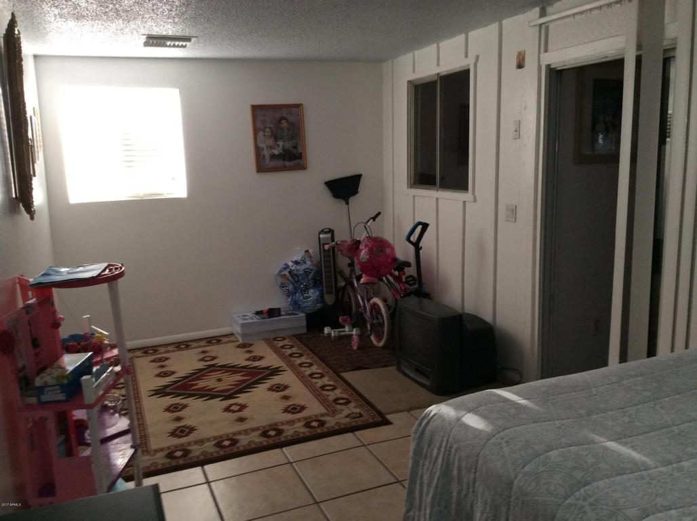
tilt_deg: -11.6
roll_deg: +3.2
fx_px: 643
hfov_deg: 56.9
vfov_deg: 44.1
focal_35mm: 32
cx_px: 348
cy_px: 260
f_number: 2.4
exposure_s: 1/24
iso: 80
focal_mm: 3.3
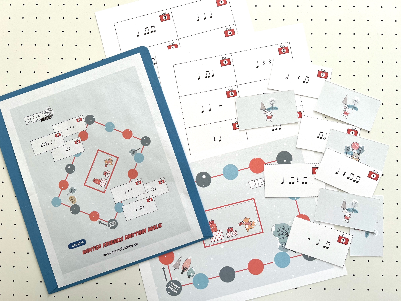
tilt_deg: -87.7
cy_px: 150
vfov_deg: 53.1
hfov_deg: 67.3
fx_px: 301
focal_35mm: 26
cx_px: 200
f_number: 1.5
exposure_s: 1/121
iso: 40
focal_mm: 5.7
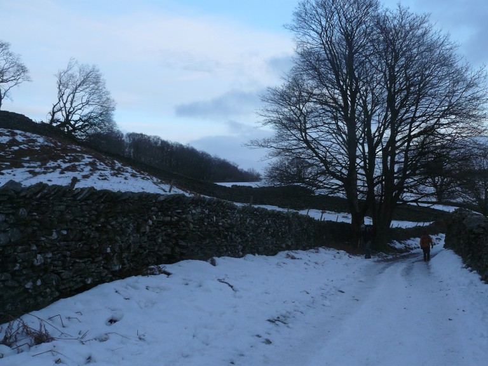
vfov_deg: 39.7
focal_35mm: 36
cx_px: 244
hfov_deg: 51.4
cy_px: 183
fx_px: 508
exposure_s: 1/100
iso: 100
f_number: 4
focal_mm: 6
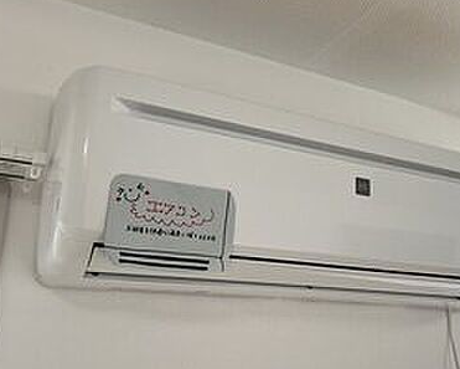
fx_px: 558
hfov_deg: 44.4
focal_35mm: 41
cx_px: 285
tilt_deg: +14.6
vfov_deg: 36.5
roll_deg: +0.4
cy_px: 194
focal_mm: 5.1
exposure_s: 1/122
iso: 64
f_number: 1.6
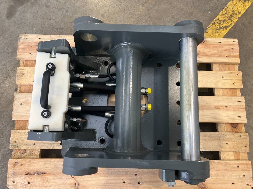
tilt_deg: -80.5
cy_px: 94
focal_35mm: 26
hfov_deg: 67.3
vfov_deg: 53.1
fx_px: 190
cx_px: 126
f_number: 1.5
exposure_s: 1/121
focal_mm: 5.7
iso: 32
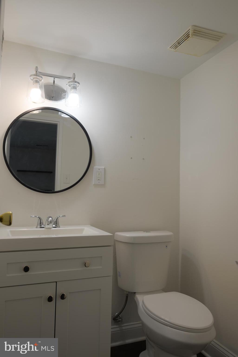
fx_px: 258
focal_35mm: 26
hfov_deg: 49.6
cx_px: 119
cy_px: 178
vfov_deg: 69.4
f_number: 6.3
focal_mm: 26
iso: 250
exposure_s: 1/15
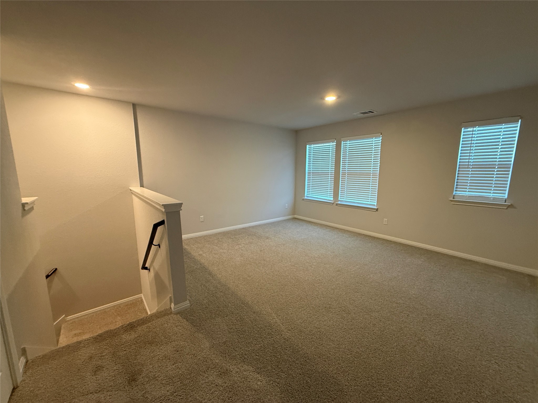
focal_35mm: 14
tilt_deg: -7.3
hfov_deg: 102.1
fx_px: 218
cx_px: 269
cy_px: 202
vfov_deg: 85.7
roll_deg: -0.3
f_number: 2.2
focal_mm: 2.22
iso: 320
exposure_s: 1/60
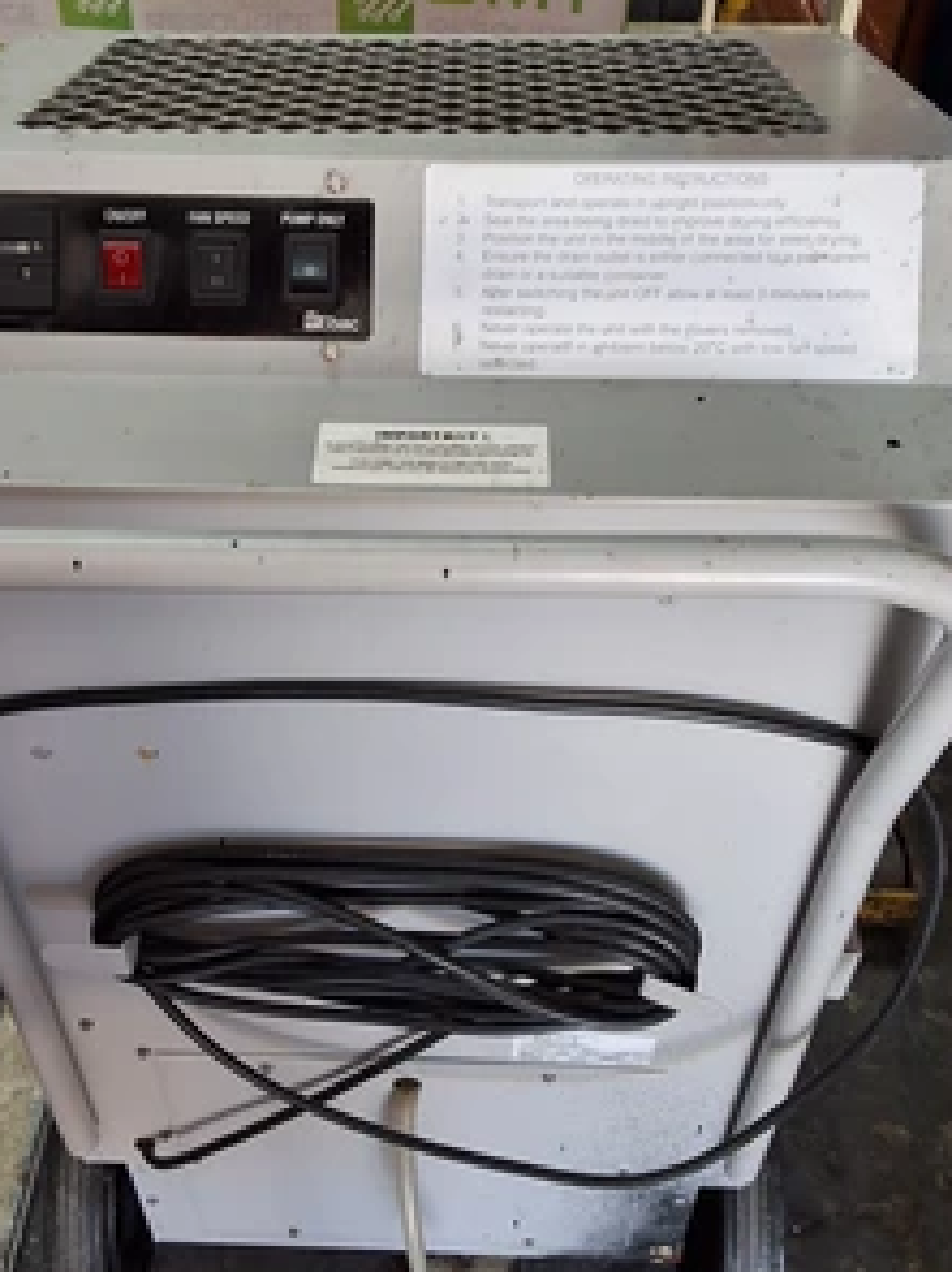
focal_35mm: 38
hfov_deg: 37.6
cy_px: 617
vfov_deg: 49.0
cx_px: 383
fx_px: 1394
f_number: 1.9
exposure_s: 1/40
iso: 100
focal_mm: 2.91
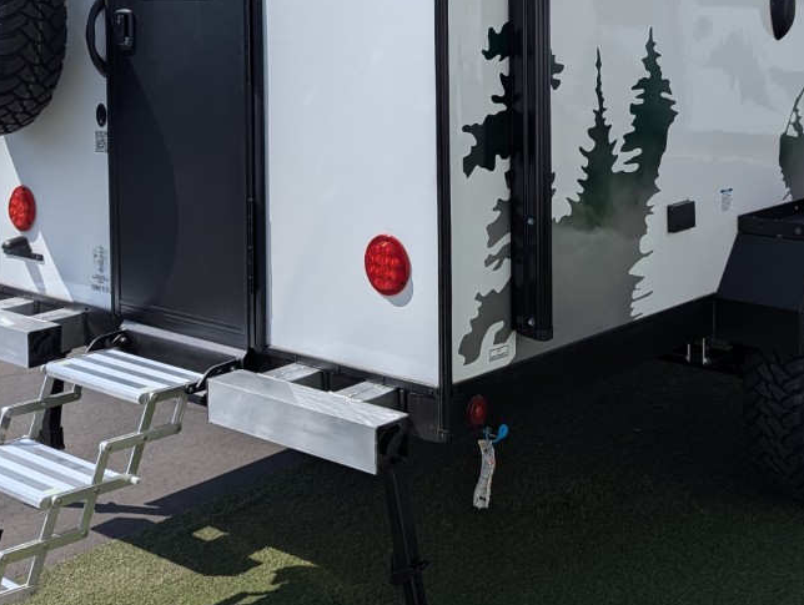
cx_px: 485
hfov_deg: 36.6
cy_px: 51
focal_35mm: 52
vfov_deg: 27.0
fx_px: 1210
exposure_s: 1/3650
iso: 48
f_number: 1.85
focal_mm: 6.81
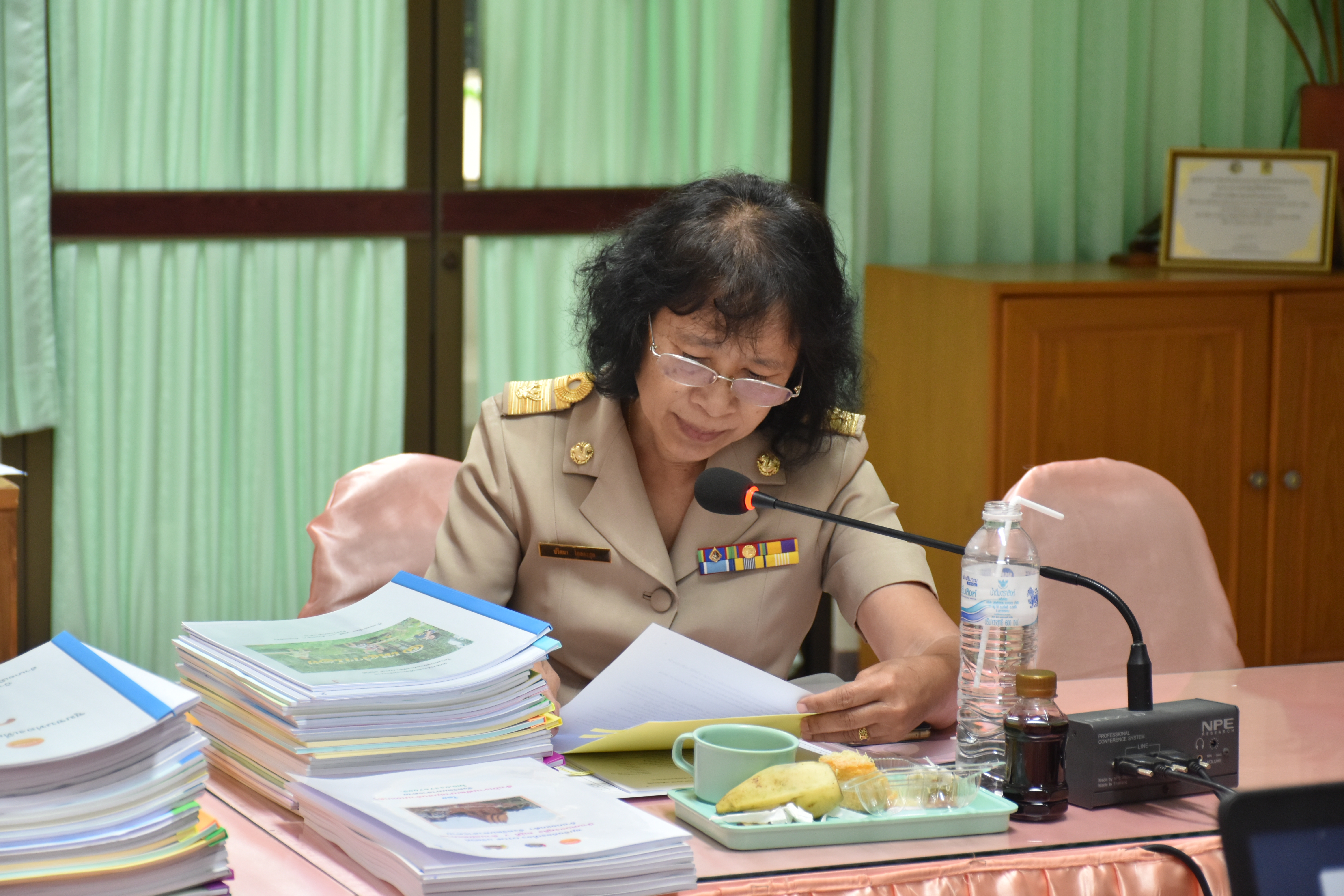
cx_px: 672
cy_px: 448
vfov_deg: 14.7
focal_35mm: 93
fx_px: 3472
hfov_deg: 21.9
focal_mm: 62
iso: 800
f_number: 5
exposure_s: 1/50
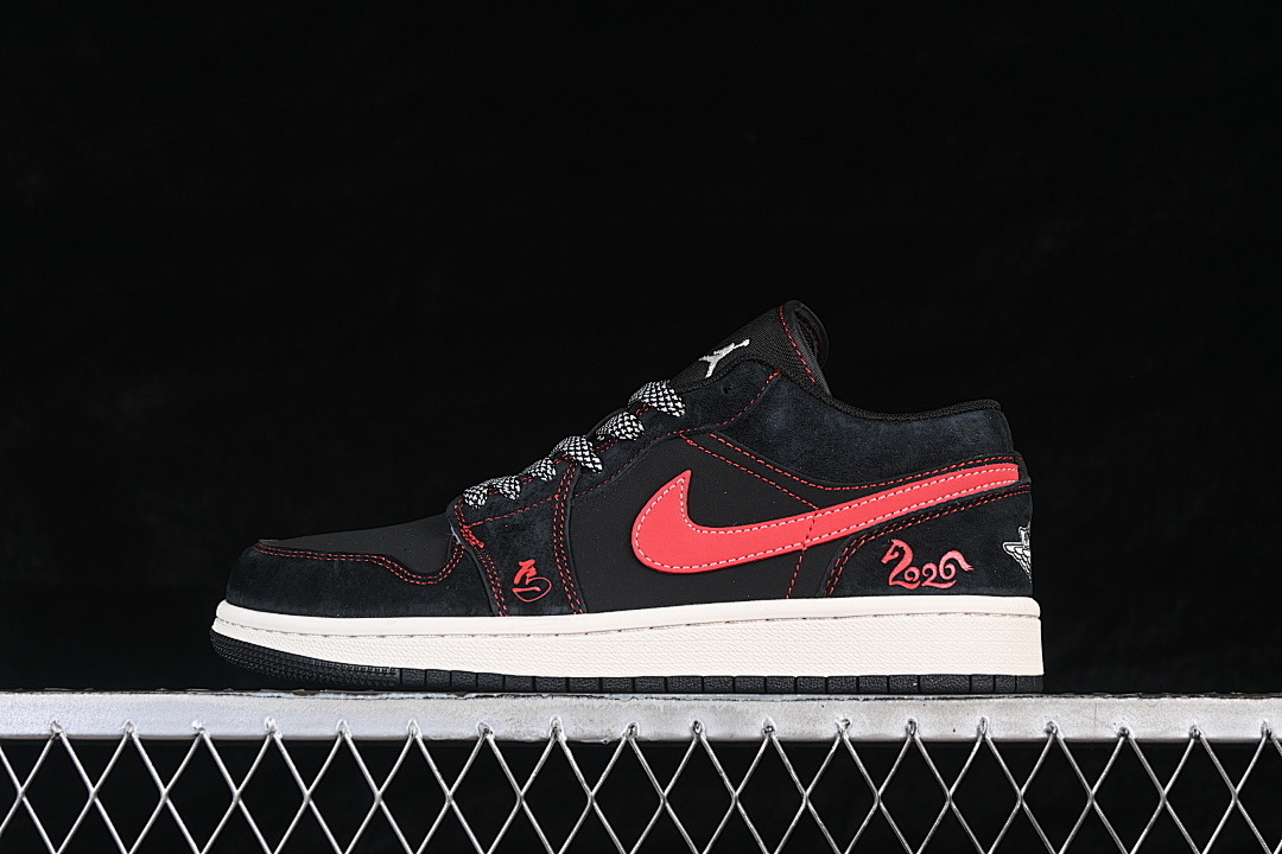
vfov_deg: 18.2
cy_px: 427
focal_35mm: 75
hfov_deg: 27.0
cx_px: 641
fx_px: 2671
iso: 160
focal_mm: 50
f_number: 6.3
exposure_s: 1/60
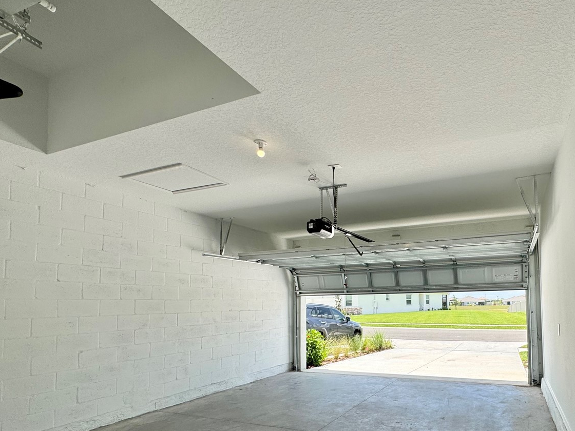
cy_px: 286
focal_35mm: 20
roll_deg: +1.2
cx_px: 393
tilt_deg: +2.4
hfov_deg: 78.5
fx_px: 332
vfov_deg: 64.3
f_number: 2.2
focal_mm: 2.22
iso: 50
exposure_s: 1/910
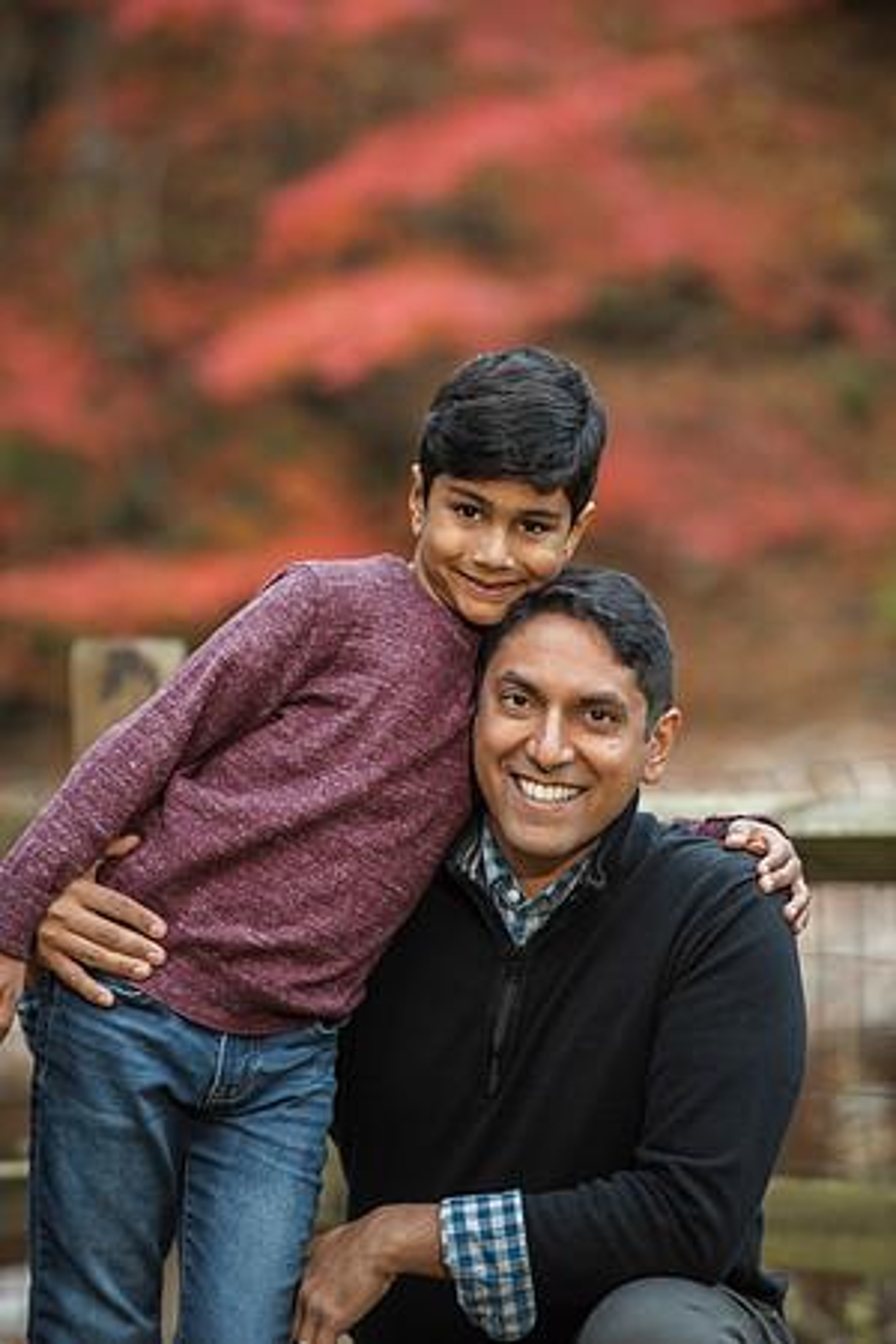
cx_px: 448
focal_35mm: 200
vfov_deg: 10.3
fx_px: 7466
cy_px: 672
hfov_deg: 6.9
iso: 800
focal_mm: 200
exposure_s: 1/125
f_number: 4
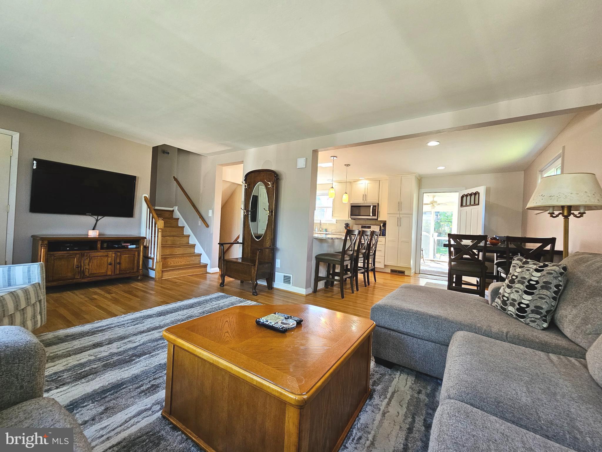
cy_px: 226
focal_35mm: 13
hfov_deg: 106.2
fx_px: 226
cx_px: 301
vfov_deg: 89.9
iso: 160
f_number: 2.2
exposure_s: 1/60
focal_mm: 2.2
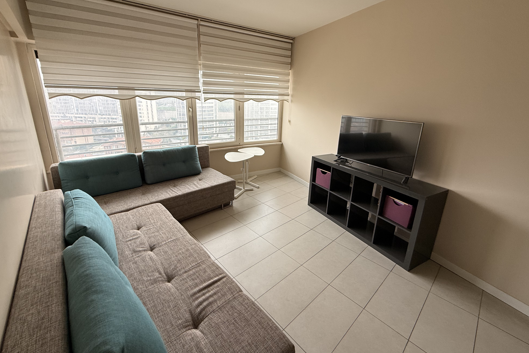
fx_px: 220
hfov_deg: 100.4
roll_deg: -0.8
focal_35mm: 15
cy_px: 157
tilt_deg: -14.9
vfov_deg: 77.1
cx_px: 258
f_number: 2.2
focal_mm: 2.22
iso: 50
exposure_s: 1/99
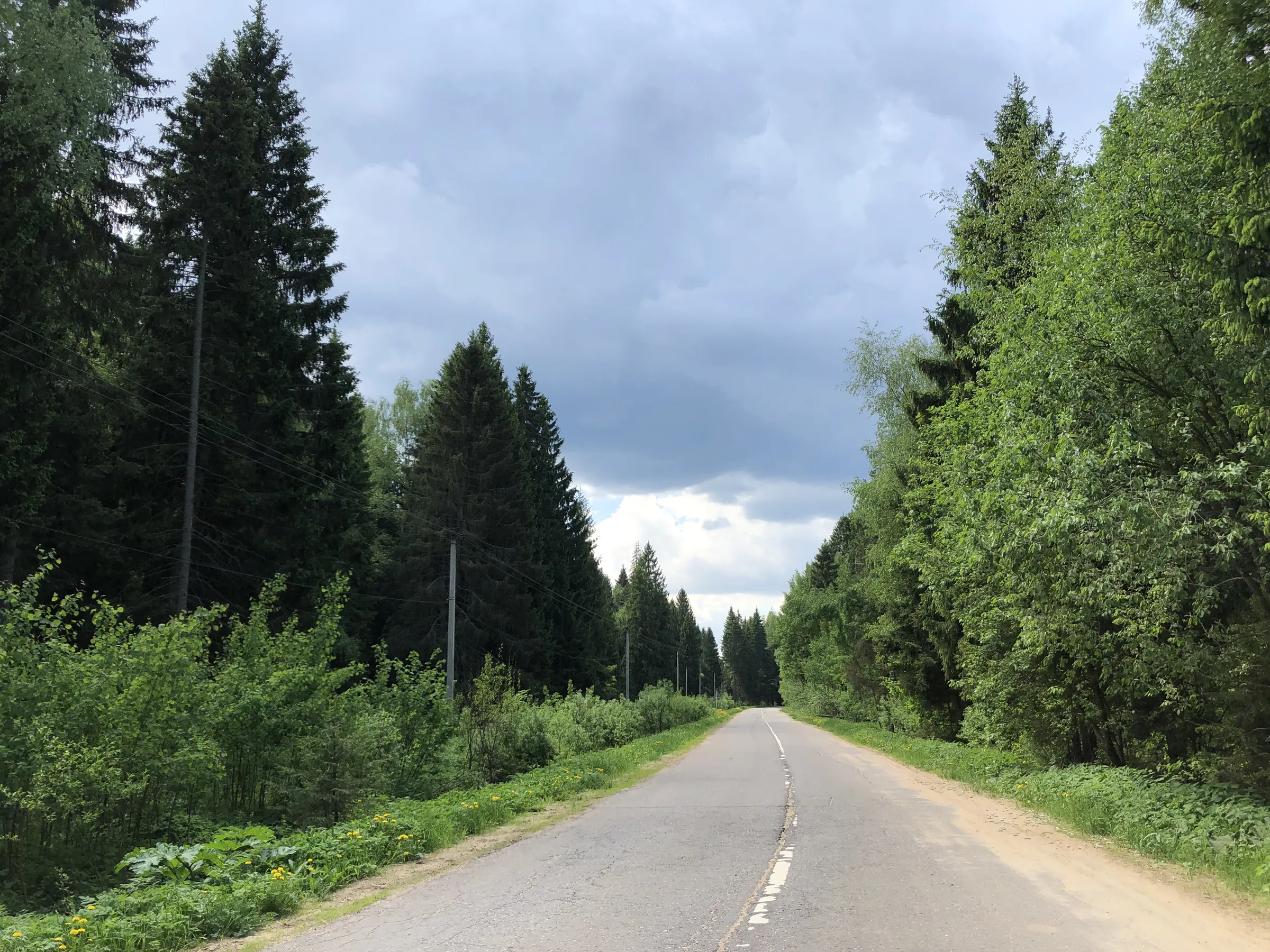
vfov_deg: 49.7
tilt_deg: +8.4
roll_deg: +1.8
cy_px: 476
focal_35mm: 28
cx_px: 635
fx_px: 1027
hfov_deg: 63.4
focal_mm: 4
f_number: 1.8
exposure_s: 1/1043
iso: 20
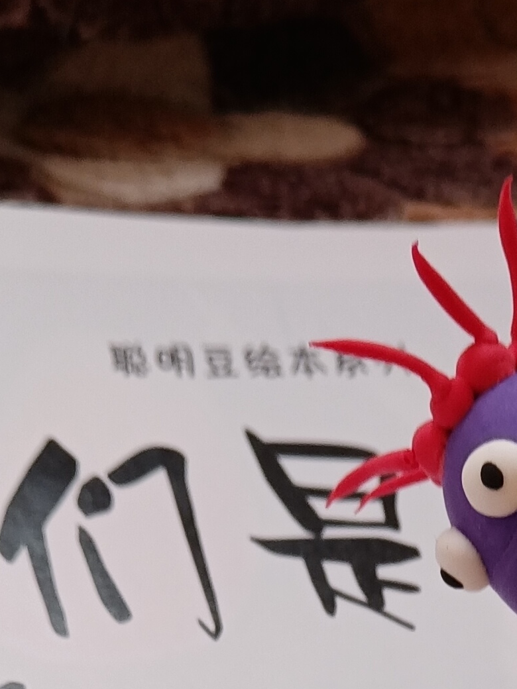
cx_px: 513
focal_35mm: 100
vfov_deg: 17.4
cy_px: 1083
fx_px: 1991
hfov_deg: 14.6
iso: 201
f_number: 1.8
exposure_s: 1/50
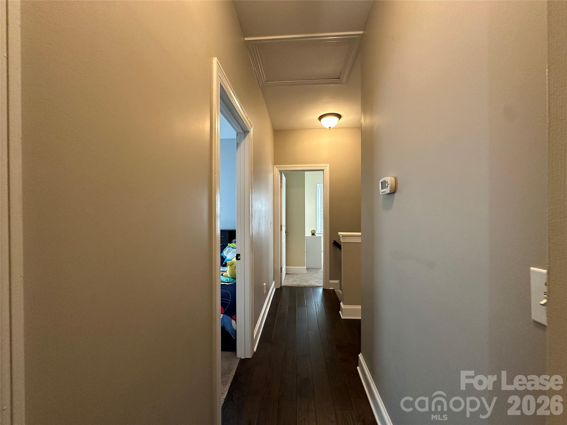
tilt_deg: +0.0
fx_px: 229
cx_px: 284
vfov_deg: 85.7
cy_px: 212
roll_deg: +0.2
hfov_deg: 102.1
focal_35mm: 14
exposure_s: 1/60
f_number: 2.2
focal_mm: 2.22
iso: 400
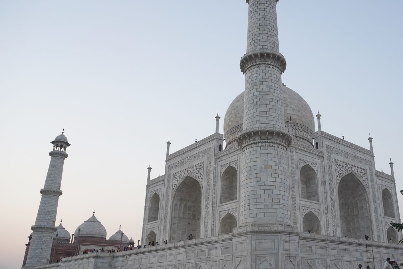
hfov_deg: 54.7
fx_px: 381
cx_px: 266
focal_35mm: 34
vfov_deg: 38.9
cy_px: 134
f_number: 8
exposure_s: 1/100
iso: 800
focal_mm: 24
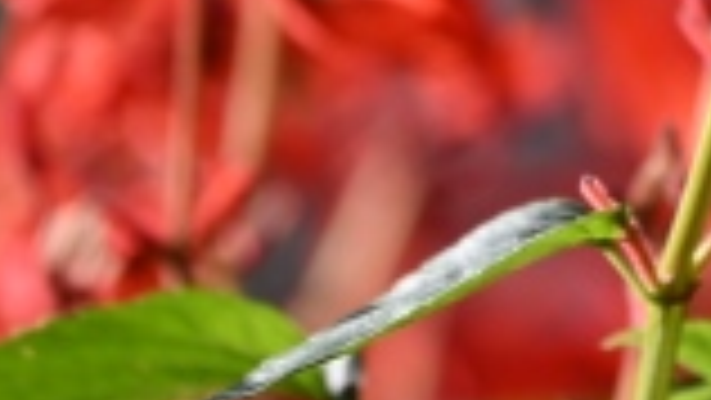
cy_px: -571
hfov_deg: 1.4
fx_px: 29967
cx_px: 1800
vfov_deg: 0.8
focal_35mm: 1589
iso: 64
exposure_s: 1/640
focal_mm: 200
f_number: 3.2
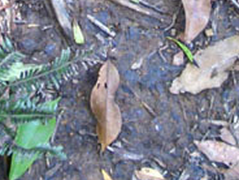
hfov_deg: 14.8
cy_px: -130
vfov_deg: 10.6
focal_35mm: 133
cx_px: 147
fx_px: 918
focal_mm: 5.8
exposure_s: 1/40
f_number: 2.6
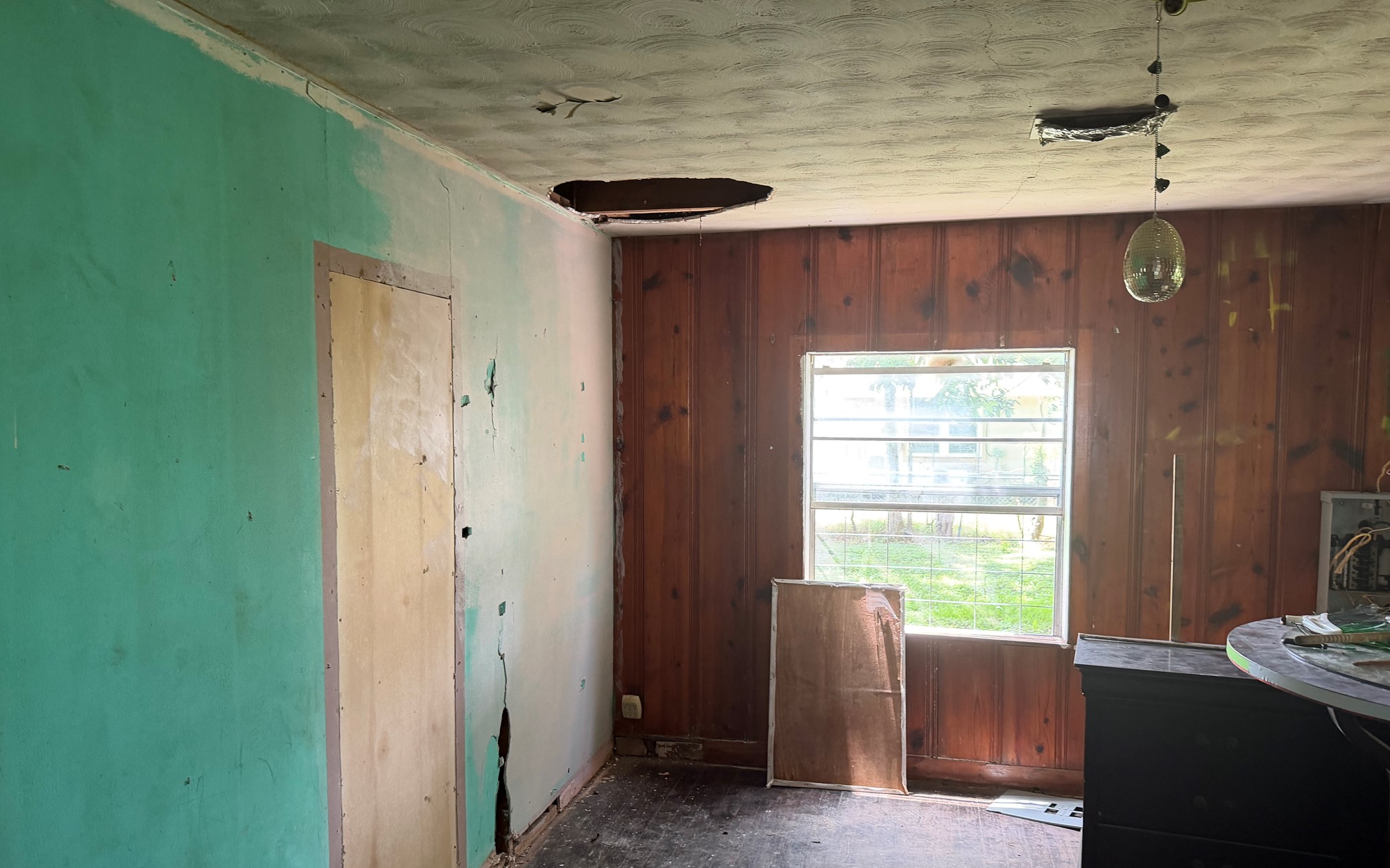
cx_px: 685
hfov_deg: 70.4
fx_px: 985
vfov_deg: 47.5
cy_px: 467
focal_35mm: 26
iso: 250
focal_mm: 6.76
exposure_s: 1/60
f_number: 1.78
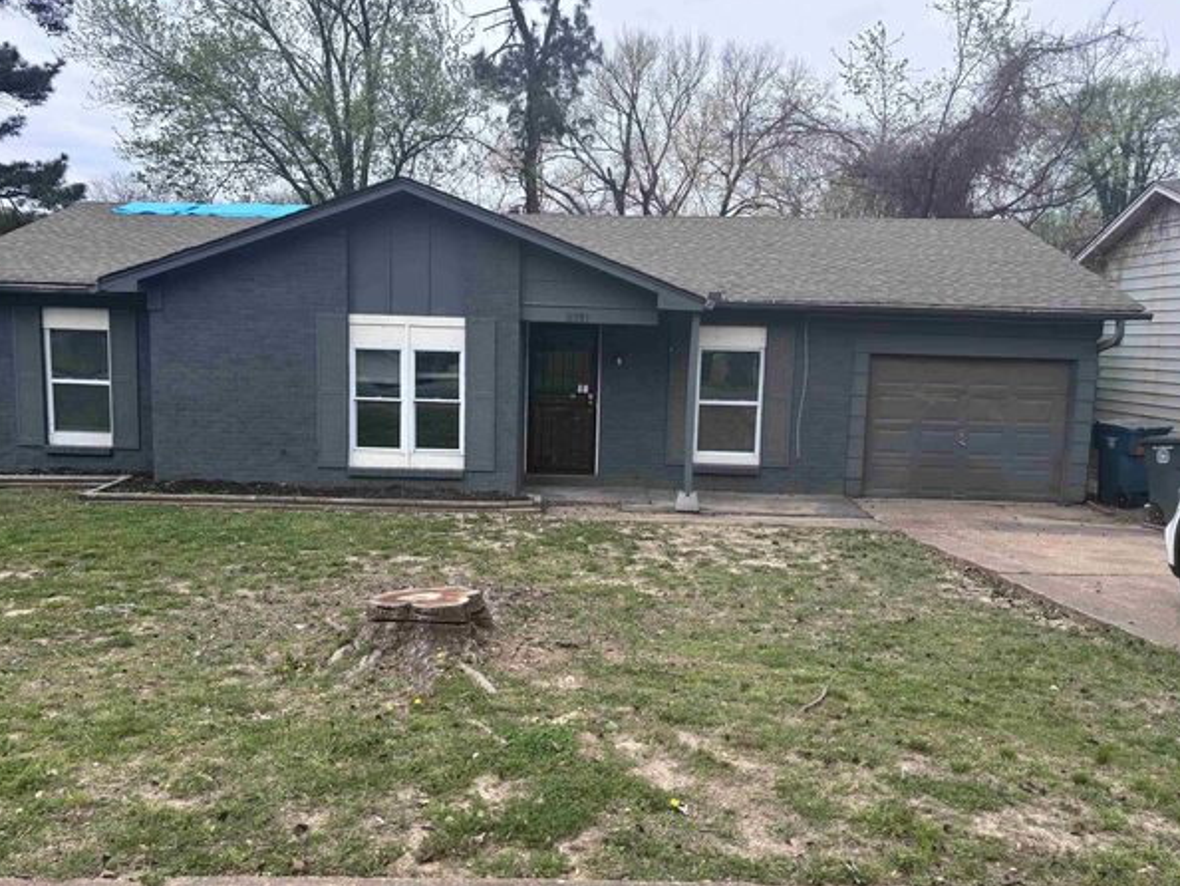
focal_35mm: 28
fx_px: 955
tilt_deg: -6.0
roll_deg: -0.8
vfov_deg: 49.8
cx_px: 572
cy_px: 449
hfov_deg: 63.4
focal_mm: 5.96
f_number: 1.6
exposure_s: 1/1418
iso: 50
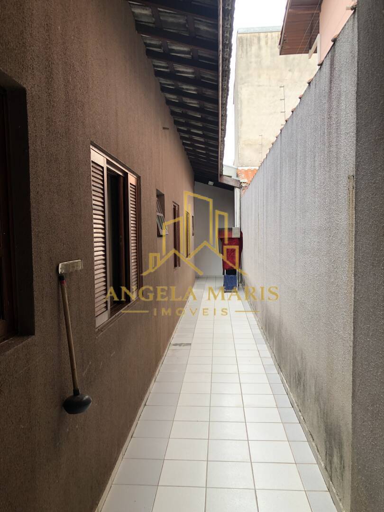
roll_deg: -0.1
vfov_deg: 63.4
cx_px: 192
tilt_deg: -3.6
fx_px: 414
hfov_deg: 49.7
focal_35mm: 28
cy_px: 256
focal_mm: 3.99
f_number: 1.8
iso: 25
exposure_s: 1/120
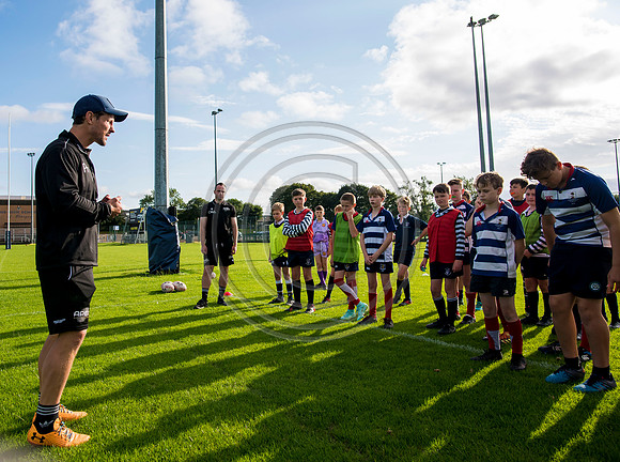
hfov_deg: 71.1
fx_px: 430
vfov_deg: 56.3
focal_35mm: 24
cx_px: 258
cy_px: 204
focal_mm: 20
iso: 250
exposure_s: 1/1250
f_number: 4.5
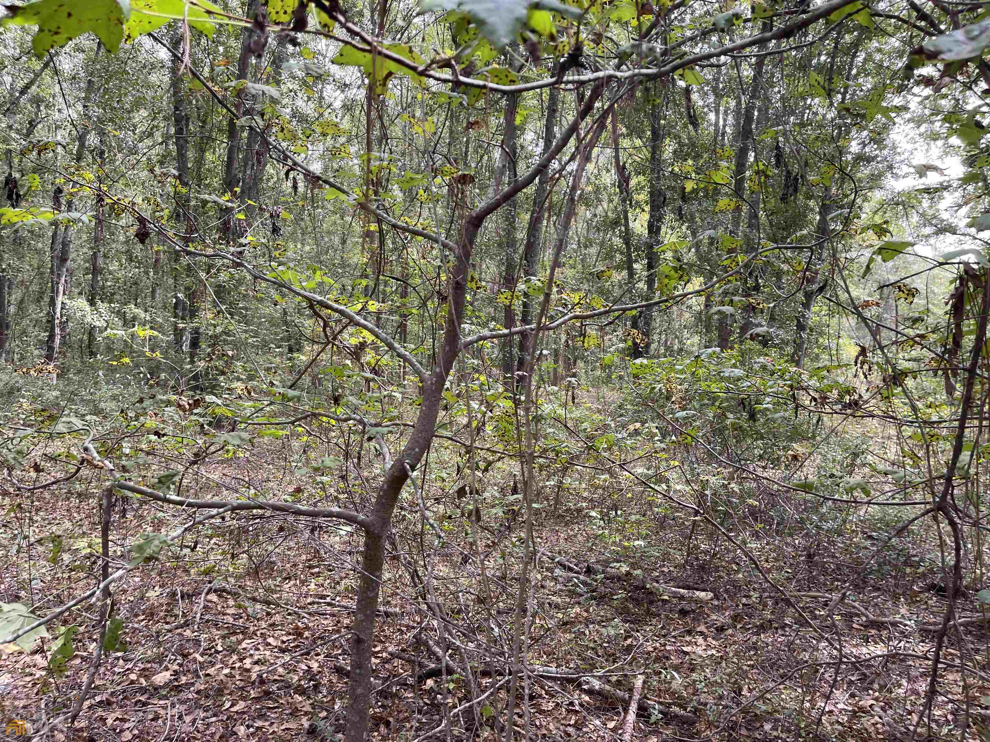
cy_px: 371
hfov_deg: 67.3
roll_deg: -2.2
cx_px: 495
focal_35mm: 26
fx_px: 744
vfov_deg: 53.1
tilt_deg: -1.9
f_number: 1.6
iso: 40
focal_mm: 5.1
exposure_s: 1/121
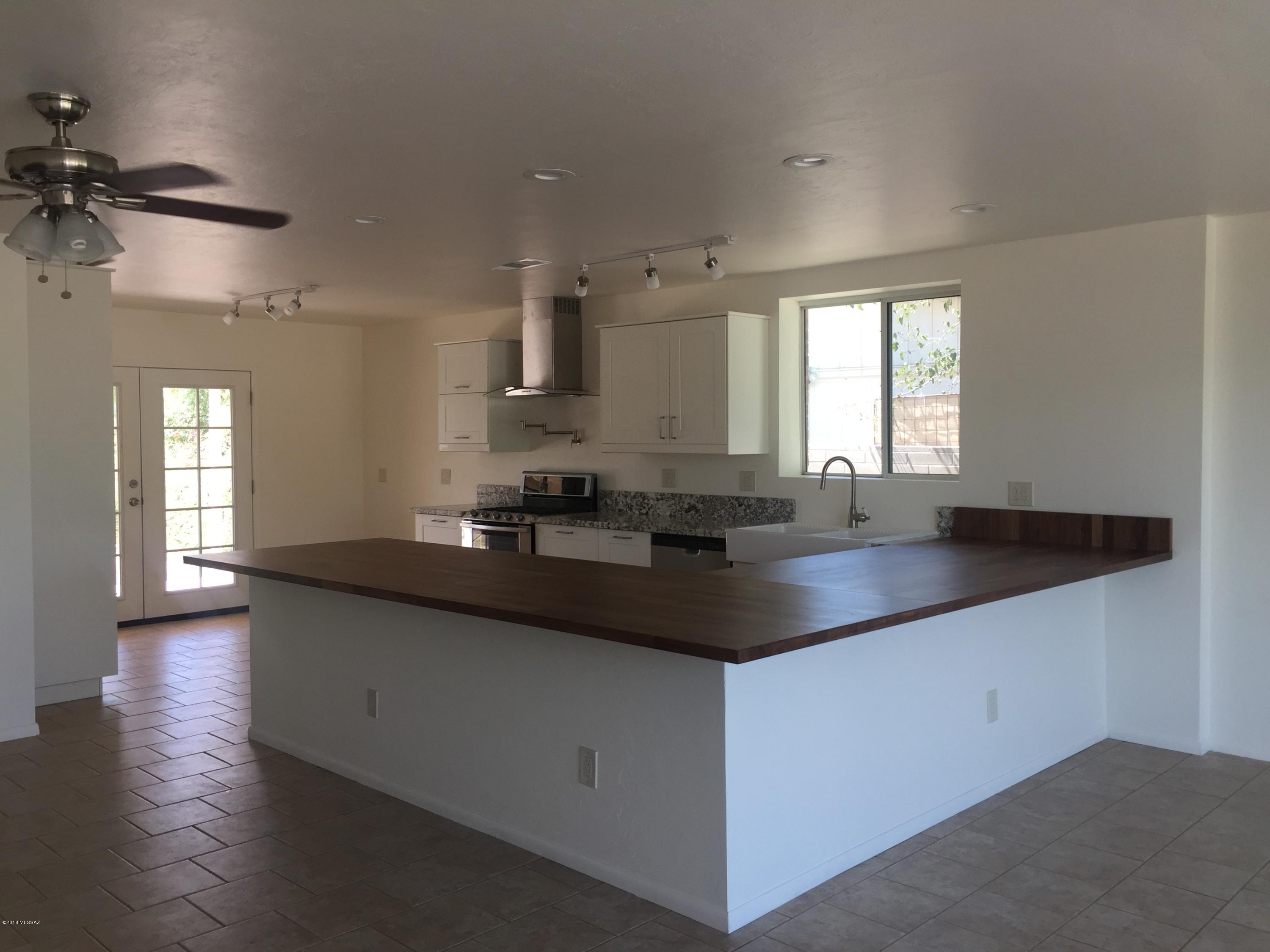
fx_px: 1064
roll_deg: -1.3
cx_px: 635
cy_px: 476
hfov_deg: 61.7
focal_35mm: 29
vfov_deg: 48.2
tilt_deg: -1.1
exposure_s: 1/120
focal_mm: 4.15
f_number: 2.2
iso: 40
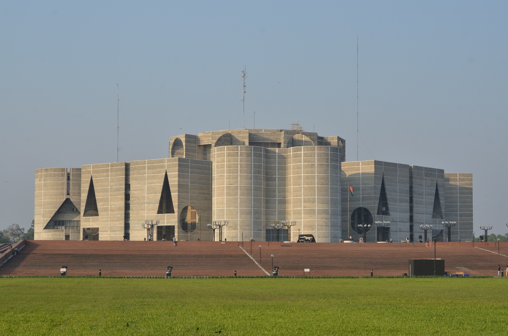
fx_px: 1056
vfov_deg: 18.1
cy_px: 168
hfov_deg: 27.0
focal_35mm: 75
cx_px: 254
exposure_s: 1/125
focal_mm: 50
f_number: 11
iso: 125
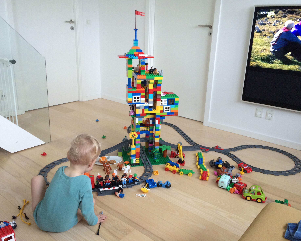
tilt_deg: -19.8
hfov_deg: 57.2
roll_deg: -2.8
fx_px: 276
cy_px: 121
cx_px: 152
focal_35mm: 31
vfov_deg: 47.1
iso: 160
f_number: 2.2
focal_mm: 4.15
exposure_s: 1/33
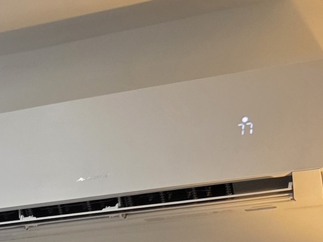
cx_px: -482
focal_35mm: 125
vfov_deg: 10.4
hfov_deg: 12.2
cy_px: 565
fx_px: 1166
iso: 160
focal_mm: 6.3
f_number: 1.7
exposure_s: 1/120
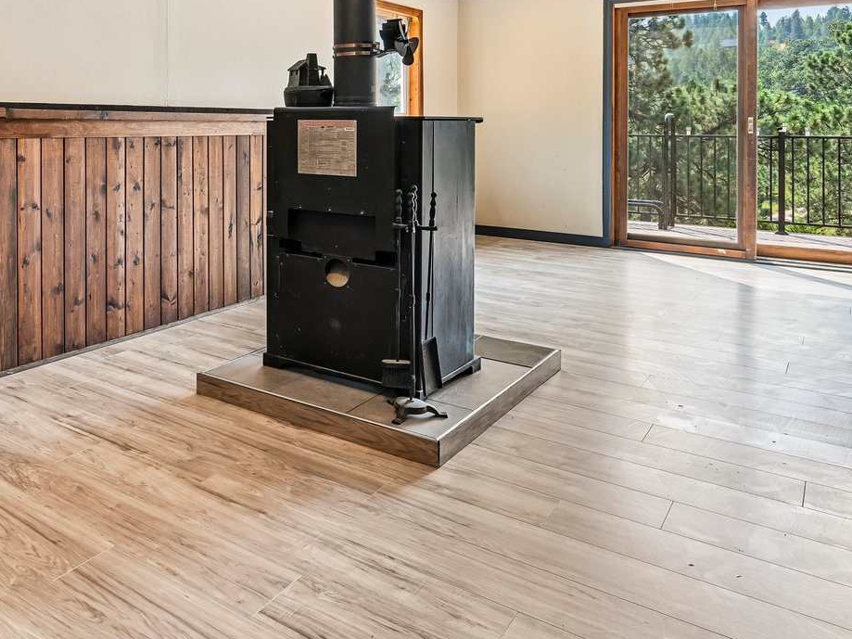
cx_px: 175
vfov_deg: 43.9
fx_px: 738
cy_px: 102
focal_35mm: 30
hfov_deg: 55.9
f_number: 10
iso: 320
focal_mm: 14
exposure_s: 1/15
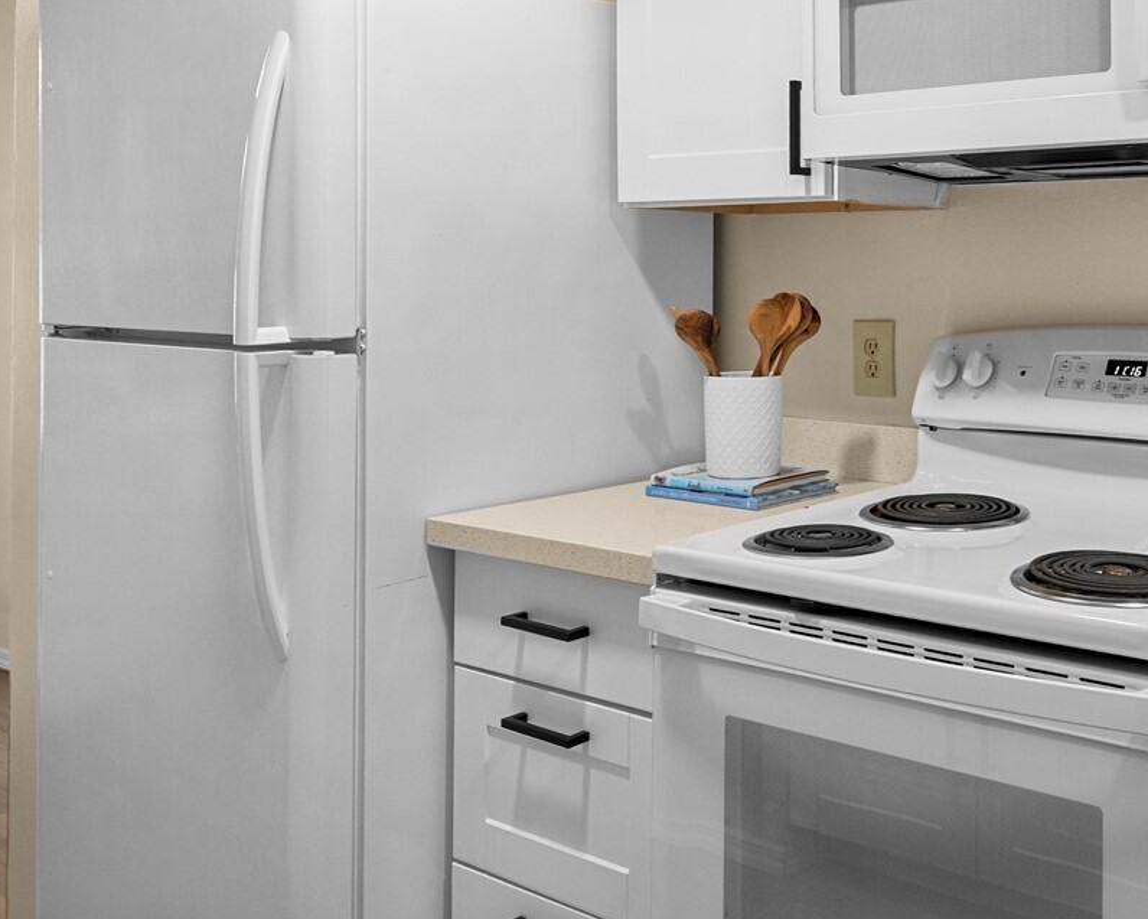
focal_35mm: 34
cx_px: 999
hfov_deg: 48.2
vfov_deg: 42.8
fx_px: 1155
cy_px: 307
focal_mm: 17
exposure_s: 1/30
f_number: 6.7
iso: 250
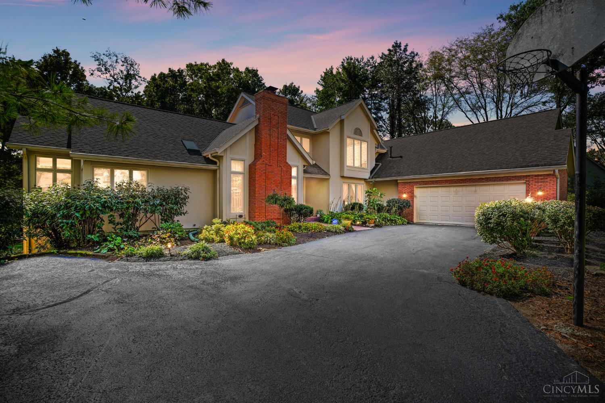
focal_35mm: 16
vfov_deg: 73.7
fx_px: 269
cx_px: 302
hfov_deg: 96.8
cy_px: 202
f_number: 4
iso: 100
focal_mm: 16
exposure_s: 1/640
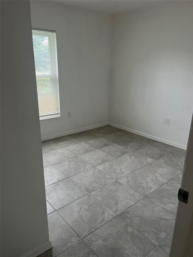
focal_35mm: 26
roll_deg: -2.4
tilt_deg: -18.1
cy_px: 128
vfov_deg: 67.3
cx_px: 96
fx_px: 193
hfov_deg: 53.1
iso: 125
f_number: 1.6
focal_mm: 5.1
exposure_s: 1/60
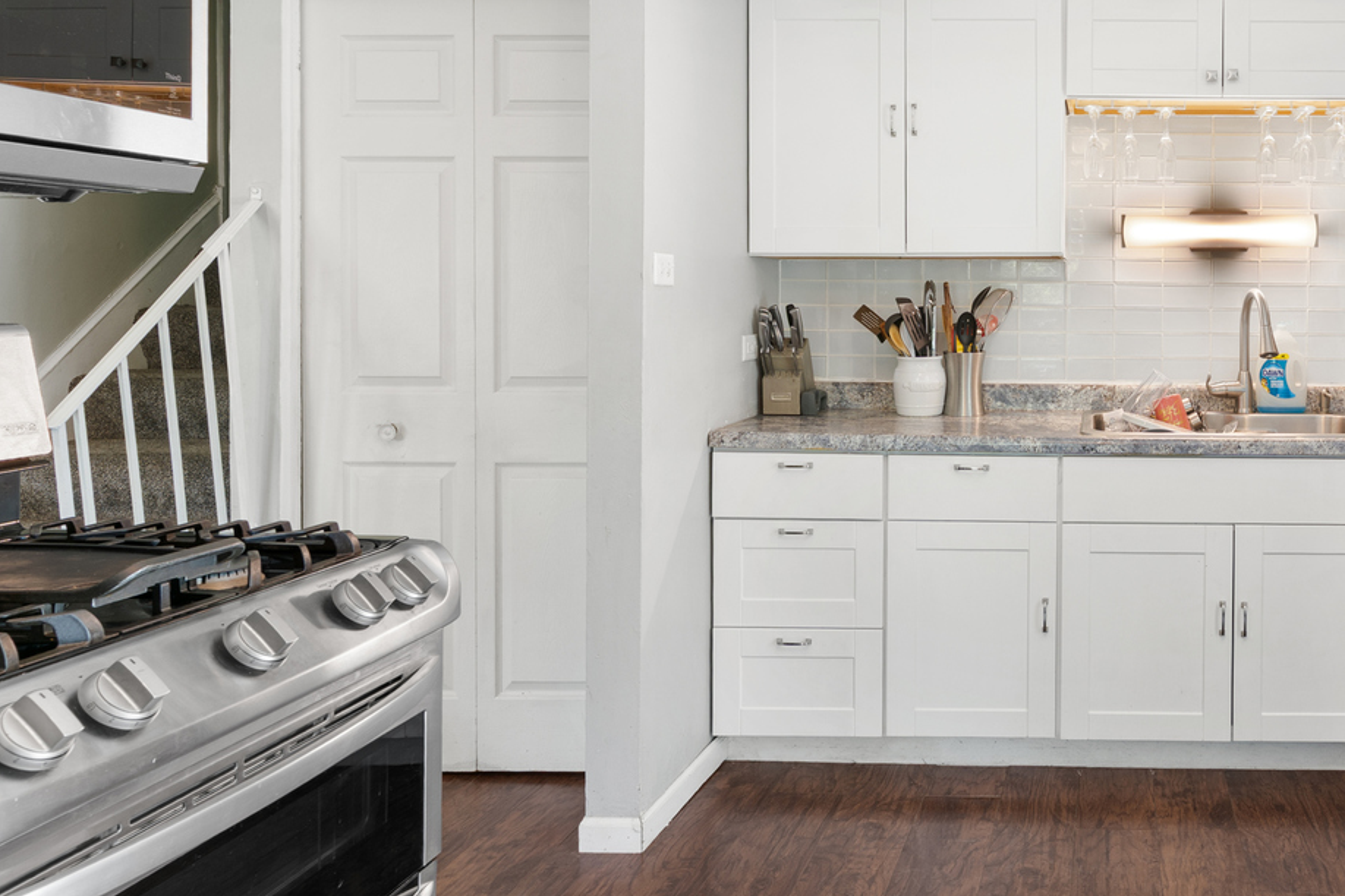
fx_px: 1121
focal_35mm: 30
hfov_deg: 56.5
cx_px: 1114
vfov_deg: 43.2
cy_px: 332
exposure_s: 1/1.25
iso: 160
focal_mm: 17
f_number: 8
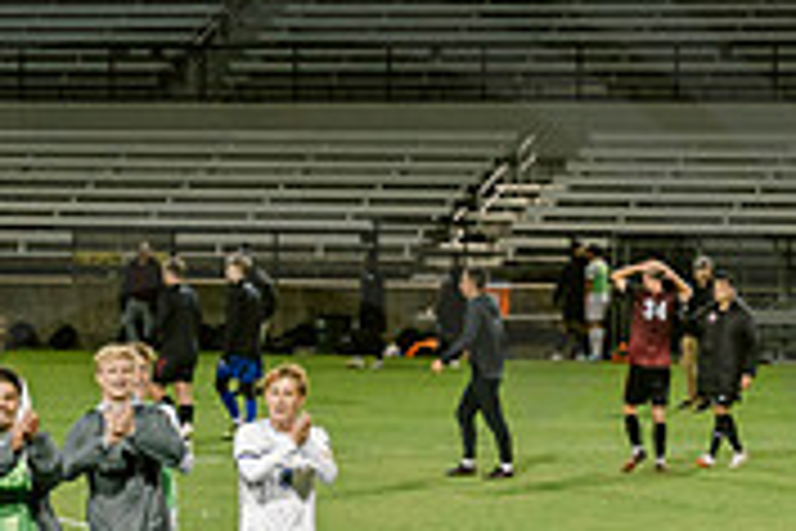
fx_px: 5085
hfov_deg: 8.9
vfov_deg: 5.9
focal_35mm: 230
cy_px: 655
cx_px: 211
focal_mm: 70
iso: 2000
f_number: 5.6
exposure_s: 1/160
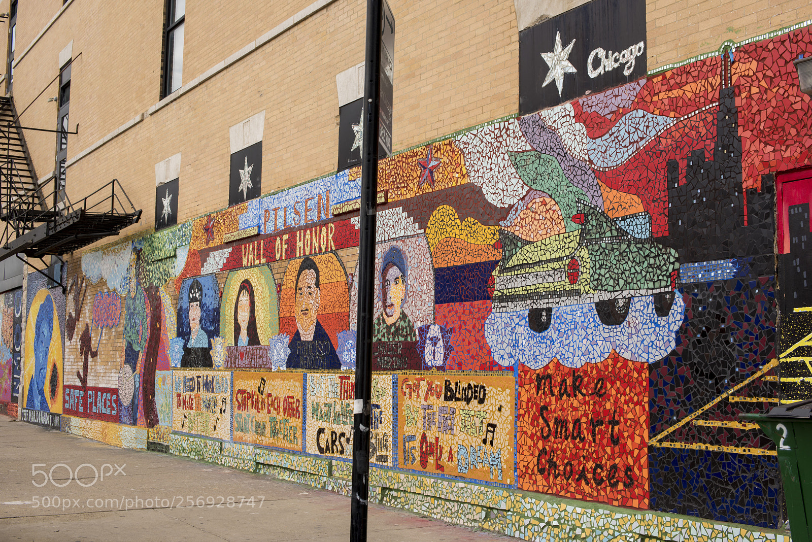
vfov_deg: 27.0
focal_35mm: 50
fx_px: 1128
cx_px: 406
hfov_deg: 39.6
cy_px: 271
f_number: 11
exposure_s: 1/100
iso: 100
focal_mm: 50
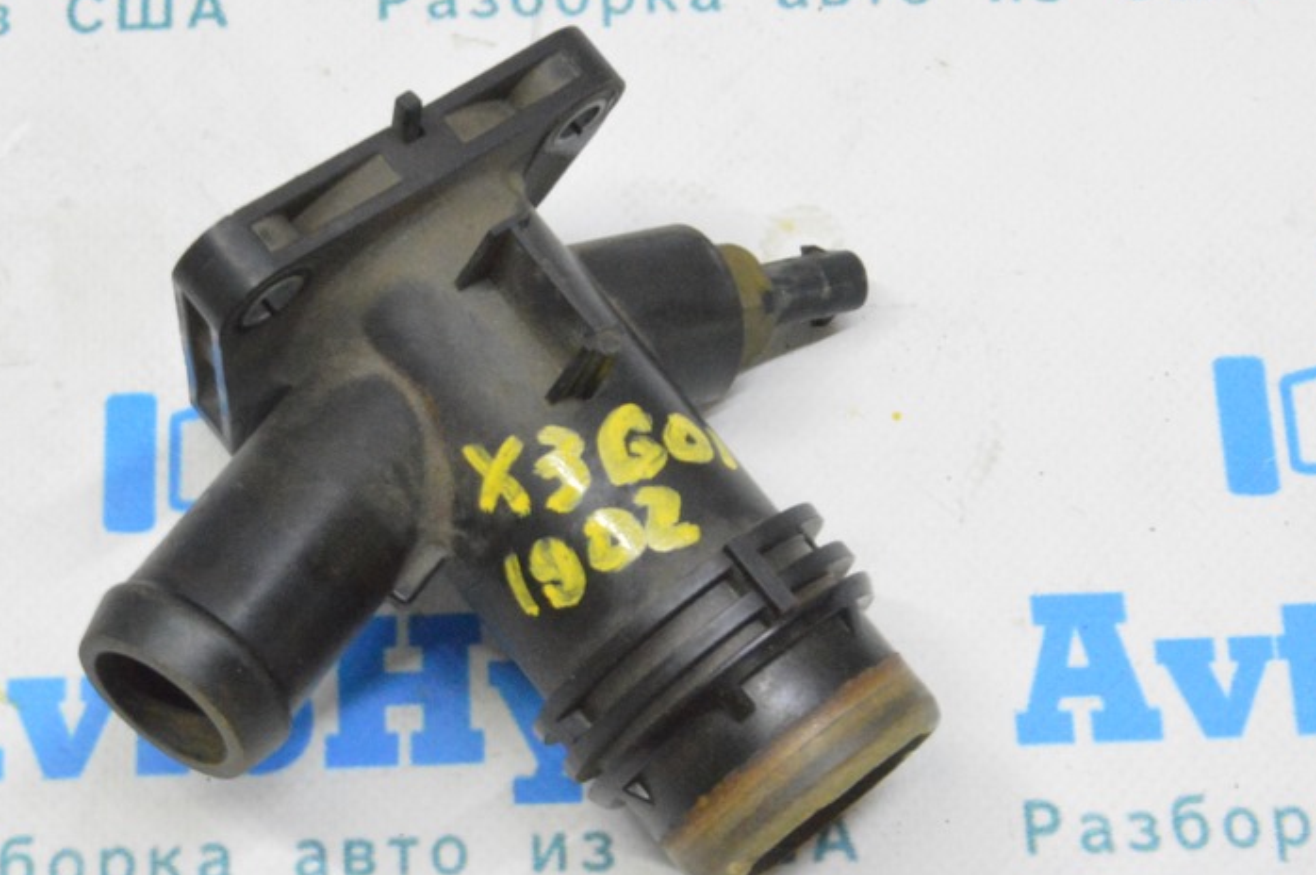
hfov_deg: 23.1
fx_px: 3214
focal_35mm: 88
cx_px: 500
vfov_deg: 15.5
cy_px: 435
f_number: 20
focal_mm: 40
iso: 6400
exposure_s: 1/15
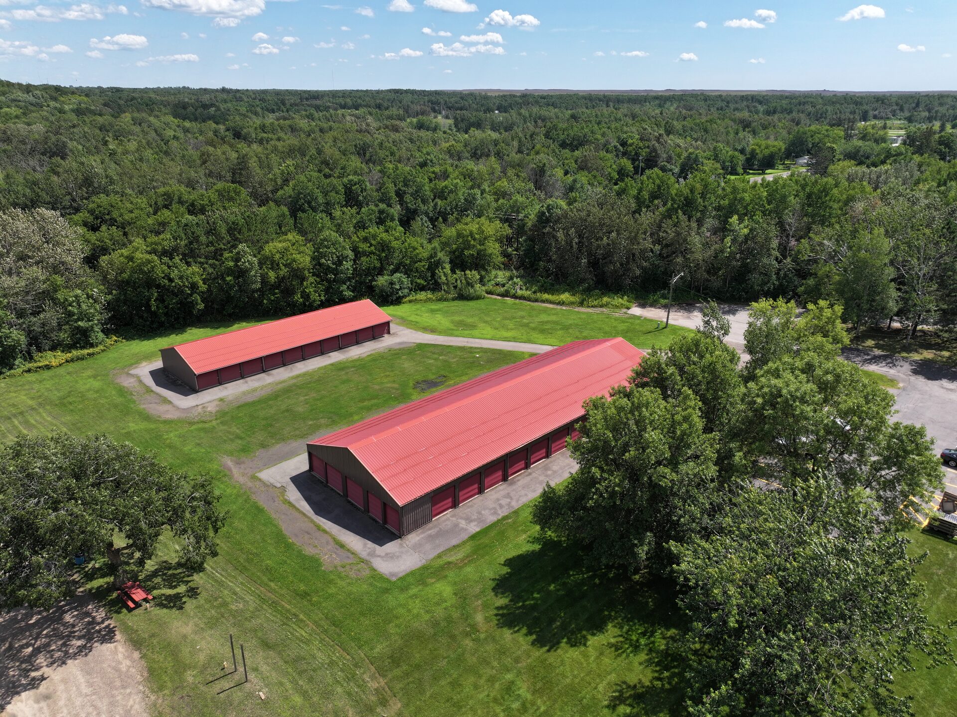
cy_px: 358
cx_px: 478
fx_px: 663
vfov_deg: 56.8
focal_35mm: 24
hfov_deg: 71.6
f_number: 2.8
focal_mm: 12.29
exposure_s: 1/320
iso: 130
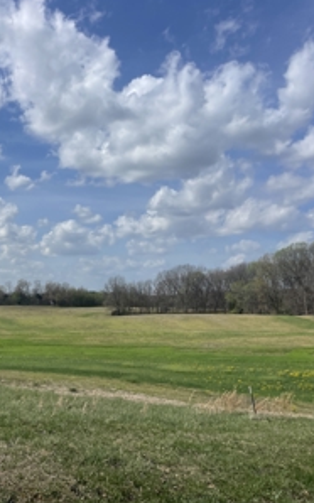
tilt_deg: +6.3
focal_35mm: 37
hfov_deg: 31.0
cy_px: 252
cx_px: -22
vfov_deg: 52.8
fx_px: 507
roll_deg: -1.3
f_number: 1.6
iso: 32
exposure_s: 1/8403
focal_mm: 4.2
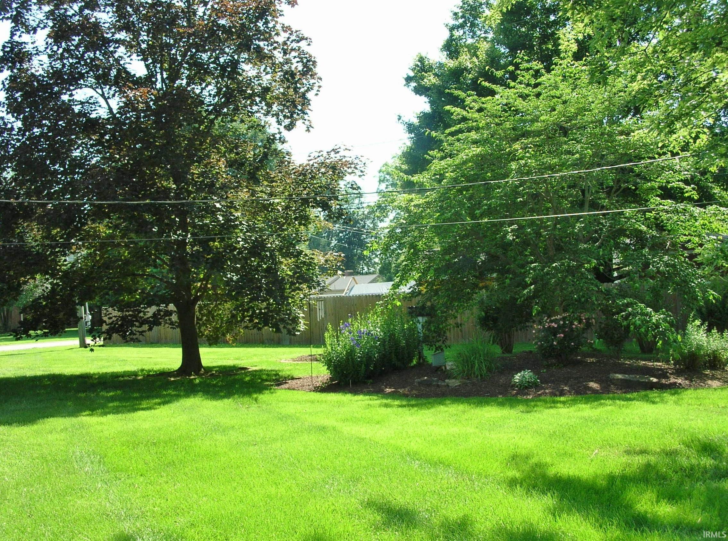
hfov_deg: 51.5
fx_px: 755
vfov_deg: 39.5
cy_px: 270
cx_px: 364
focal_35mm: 36
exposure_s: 1/152
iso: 50
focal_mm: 6
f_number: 3.7
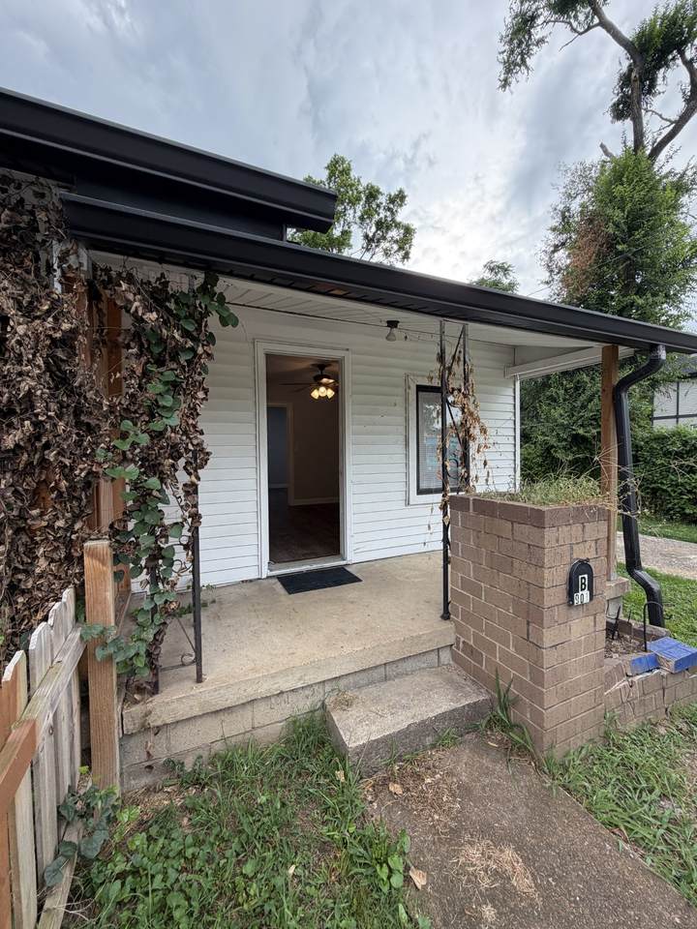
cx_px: 348
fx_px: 376
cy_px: 464
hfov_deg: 85.7
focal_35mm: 14
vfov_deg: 102.1
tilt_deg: -2.4
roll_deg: +0.9
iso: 50
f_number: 2.2
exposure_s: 1/121
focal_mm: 2.22
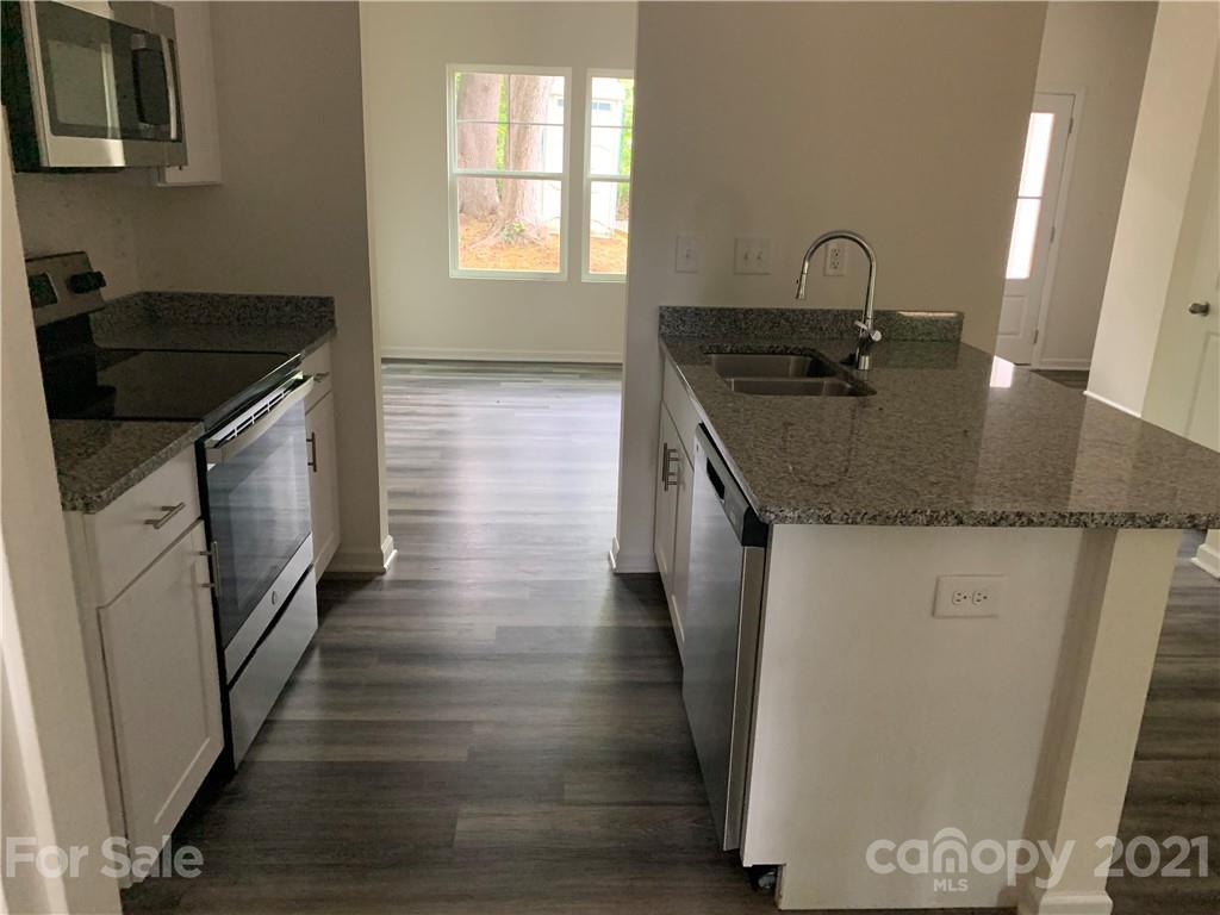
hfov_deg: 67.3
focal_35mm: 26
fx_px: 916
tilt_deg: -16.3
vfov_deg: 53.1
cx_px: 610
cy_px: 458
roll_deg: -1.2
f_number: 1.8
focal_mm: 4.25
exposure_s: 1/36
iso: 400
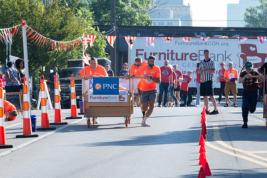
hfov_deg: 9.7
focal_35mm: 213
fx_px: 1577
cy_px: 84
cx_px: 90
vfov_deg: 6.5
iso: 200
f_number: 8
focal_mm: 155
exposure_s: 1/250
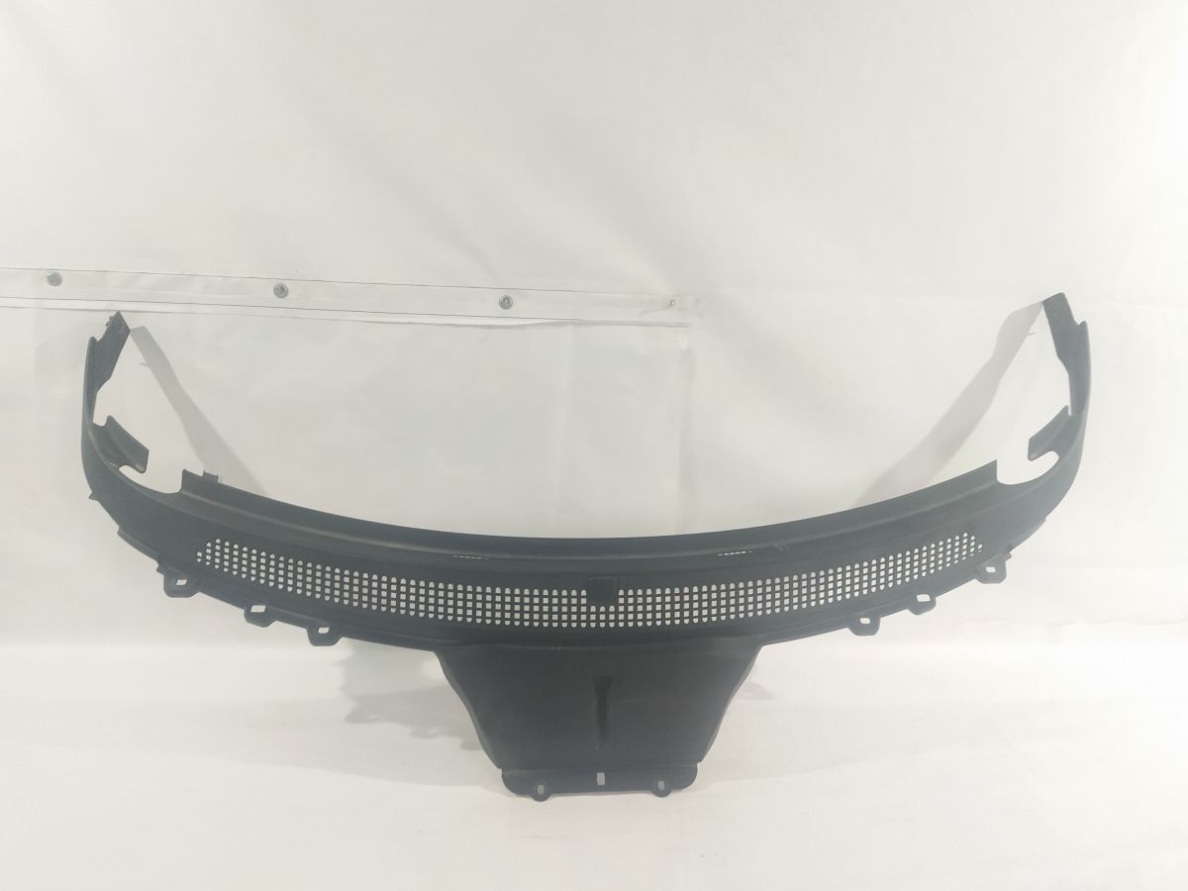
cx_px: 594
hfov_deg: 65.3
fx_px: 927
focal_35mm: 27
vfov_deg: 51.4
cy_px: 446
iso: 291
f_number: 1.79
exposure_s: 1/50
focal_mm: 4.71
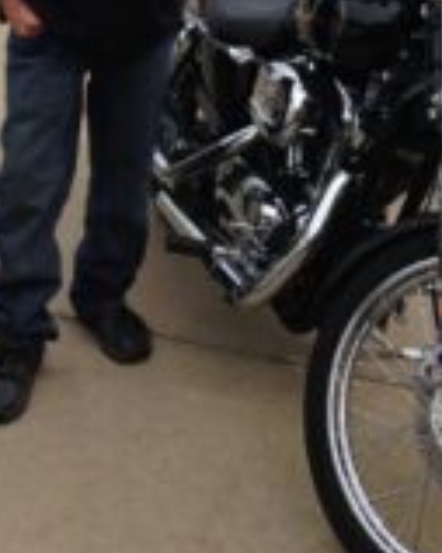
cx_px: 139
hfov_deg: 18.9
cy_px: -101
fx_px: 1326
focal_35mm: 81
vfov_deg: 21.9
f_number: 2.4
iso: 50
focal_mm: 4.12
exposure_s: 1/1355
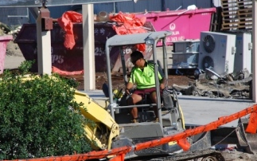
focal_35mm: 287
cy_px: 106
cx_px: 95
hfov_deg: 7.3
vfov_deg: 4.6
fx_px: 2008
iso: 140
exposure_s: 1/500
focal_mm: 135
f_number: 5.6
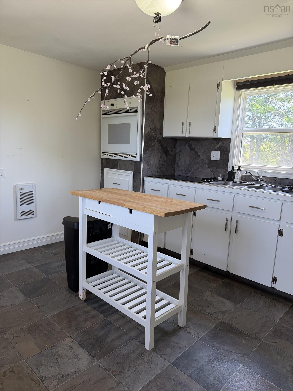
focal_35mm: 24
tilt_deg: -9.2
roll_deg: -3.2
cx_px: 146
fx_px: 271
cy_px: 196
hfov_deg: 56.8
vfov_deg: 71.6
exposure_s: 1/126
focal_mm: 6.76
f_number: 1.78
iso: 125
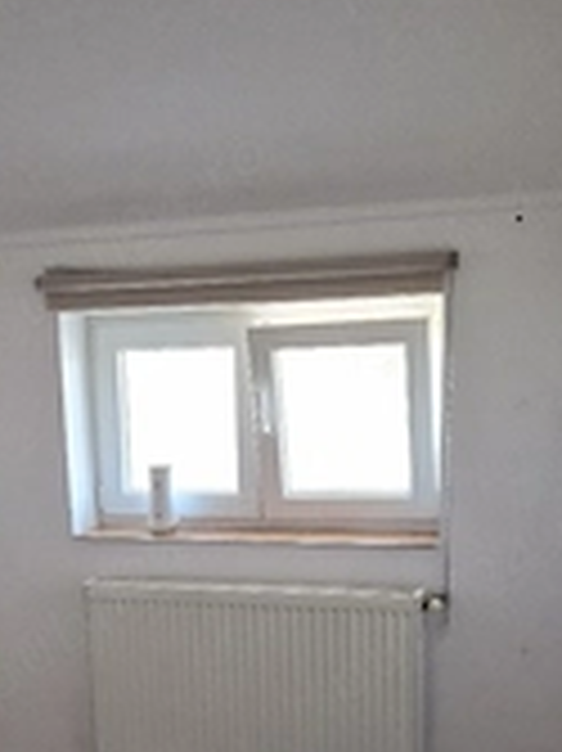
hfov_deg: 26.4
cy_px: 648
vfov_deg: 33.5
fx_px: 1192
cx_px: 211
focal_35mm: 55
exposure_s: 1/100
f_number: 1.8
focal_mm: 5.4
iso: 400
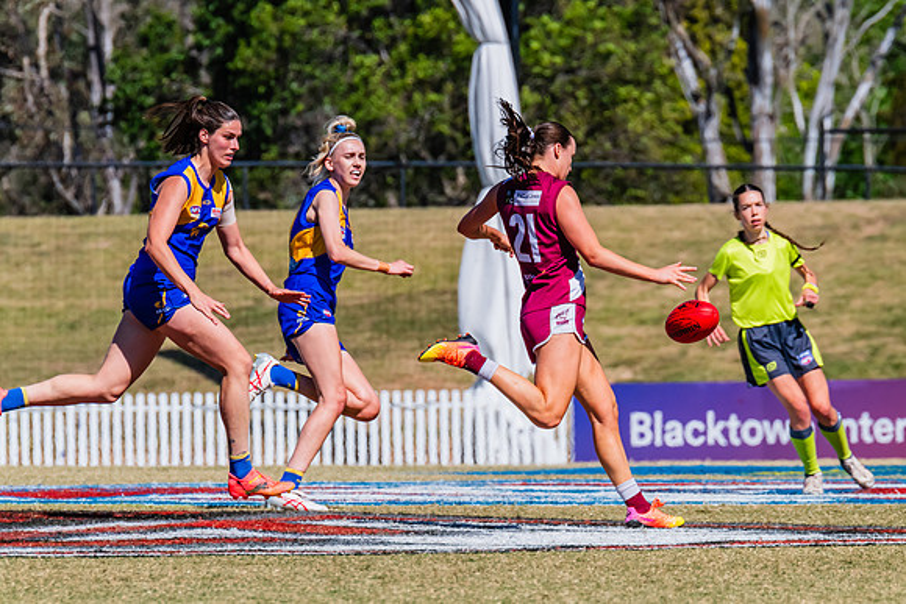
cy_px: 390
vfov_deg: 2.4
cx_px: 611
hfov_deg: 3.6
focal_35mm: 572
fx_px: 14393
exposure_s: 1/1600
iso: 800
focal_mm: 420
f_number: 11
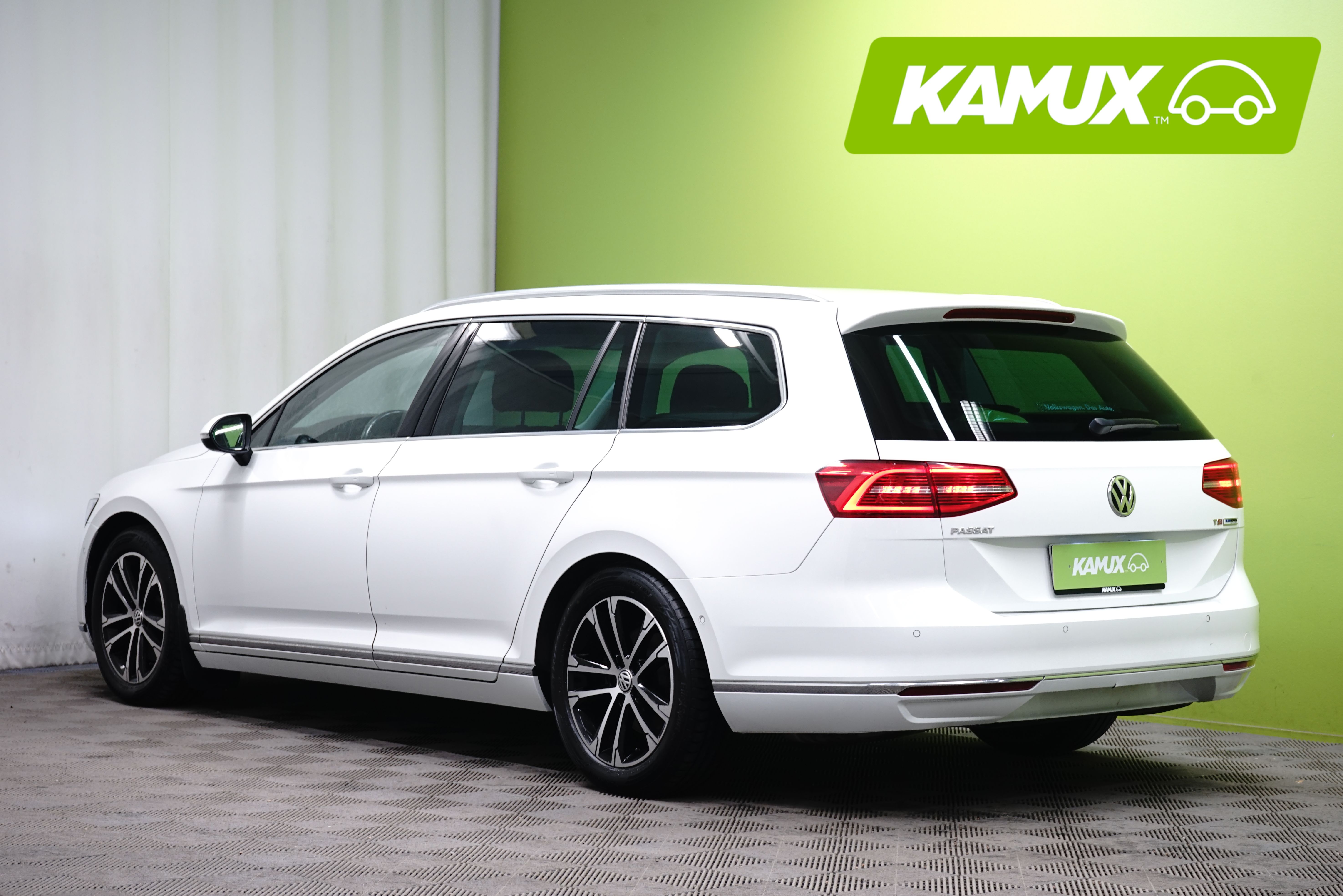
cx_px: 675
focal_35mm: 69
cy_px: 448
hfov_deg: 29.2
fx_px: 2574
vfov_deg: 19.7
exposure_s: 1/6
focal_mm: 68
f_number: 8
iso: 500
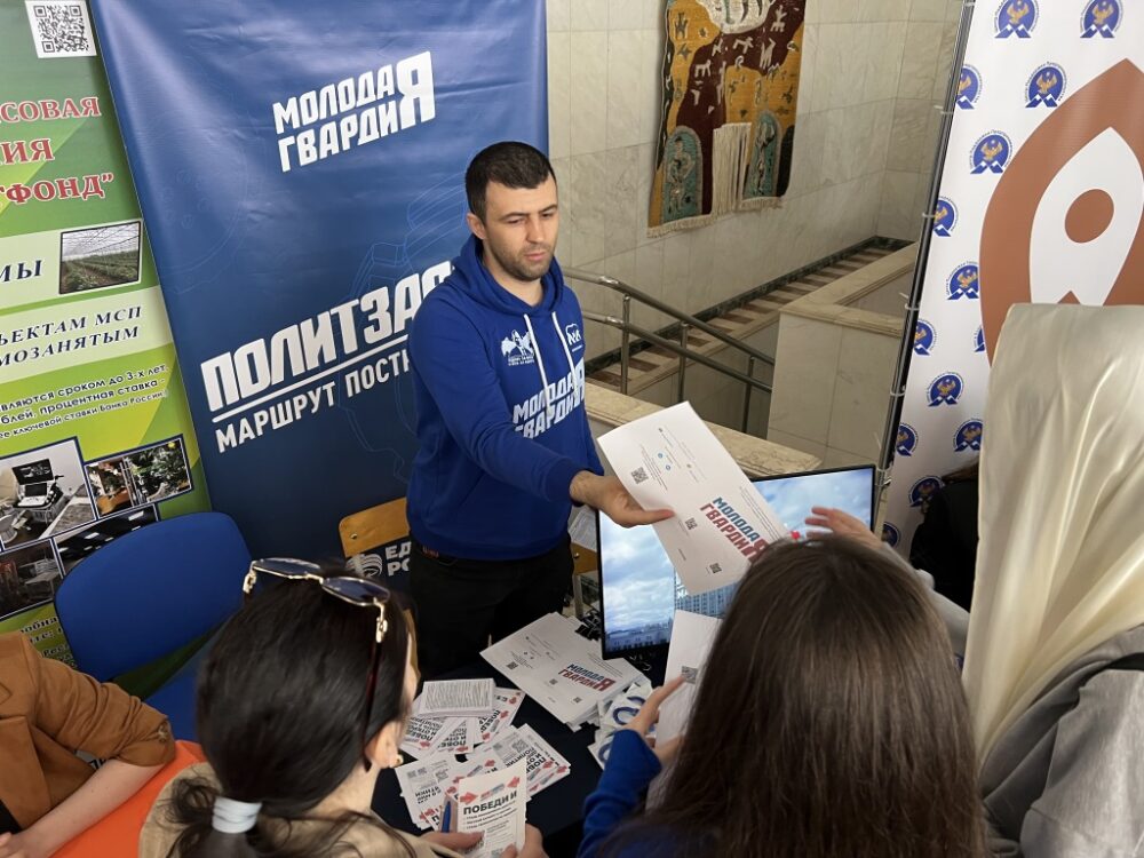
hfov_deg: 67.3
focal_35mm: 26
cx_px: 572
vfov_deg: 53.1
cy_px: 429
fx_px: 859
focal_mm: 5.7
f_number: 1.5
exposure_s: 1/50
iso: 125
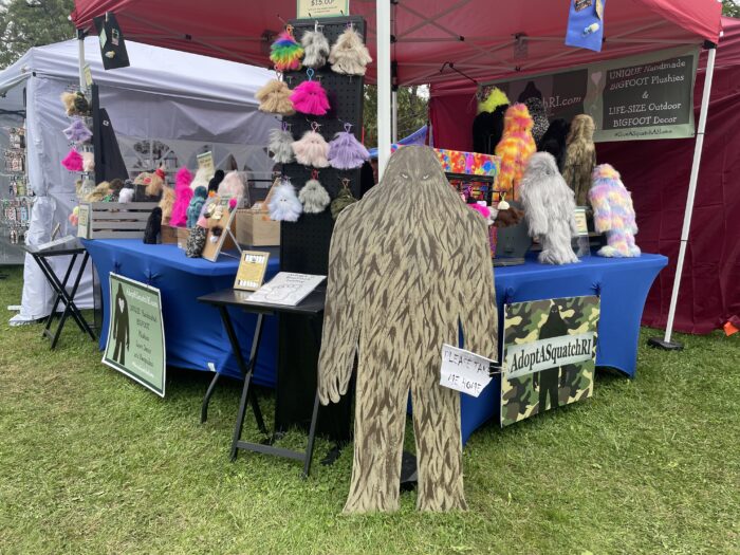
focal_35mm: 26
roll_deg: -0.9
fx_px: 556
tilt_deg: -7.7
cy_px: 278
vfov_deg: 53.1
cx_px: 370
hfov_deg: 67.3
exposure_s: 1/307
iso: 32
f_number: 1.6
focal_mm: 4.2
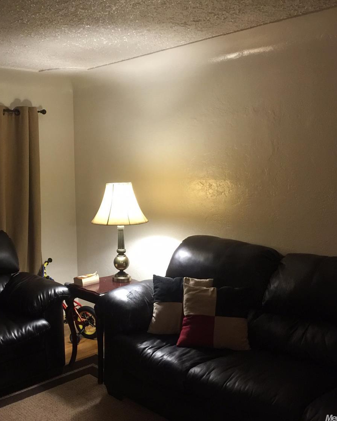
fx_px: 474
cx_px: 80
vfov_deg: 47.9
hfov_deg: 38.1
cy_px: 210
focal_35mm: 38
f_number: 2.2
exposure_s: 1/15
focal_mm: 4.15
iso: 125
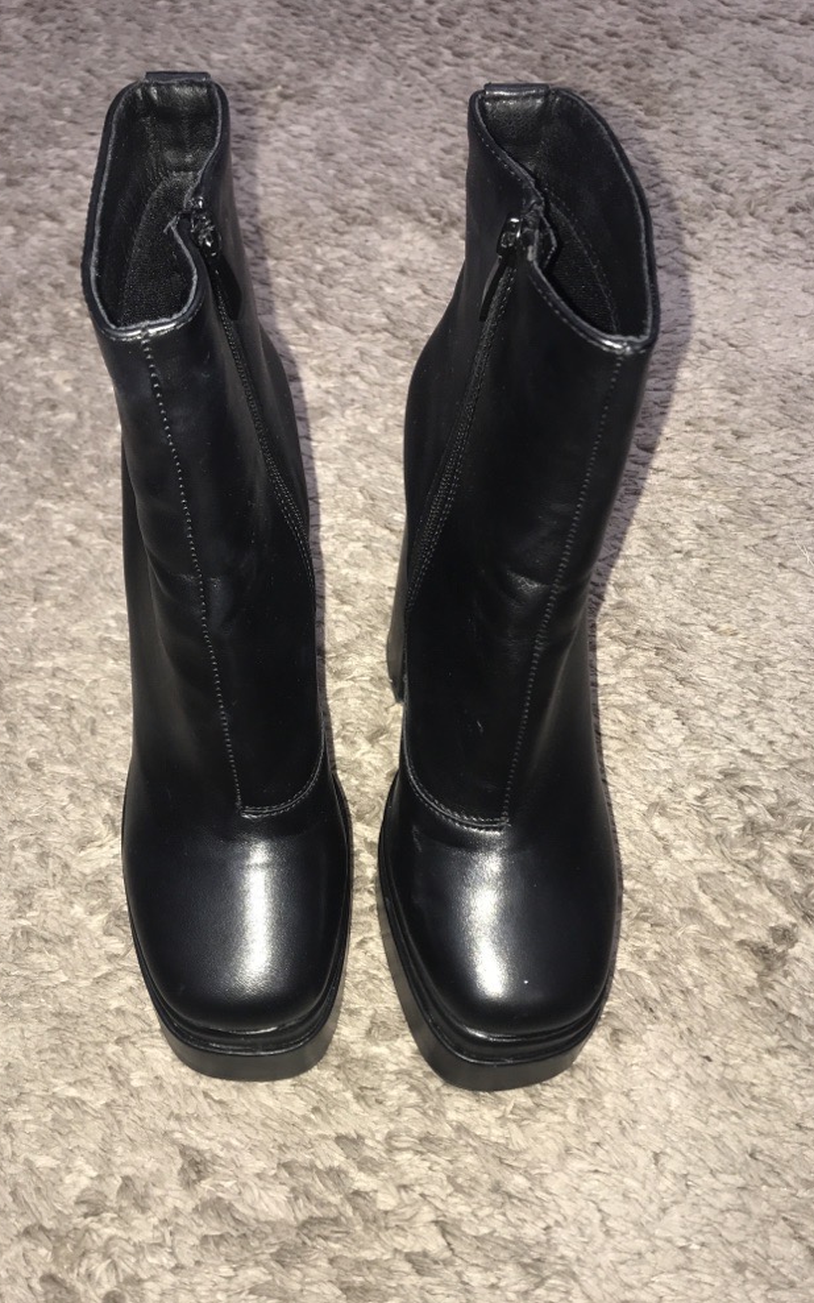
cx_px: 327
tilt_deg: -53.2
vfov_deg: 62.9
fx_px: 1065
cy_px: 651
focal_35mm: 30
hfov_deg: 41.6
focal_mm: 3.99
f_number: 1.8
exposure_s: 1/33
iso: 32
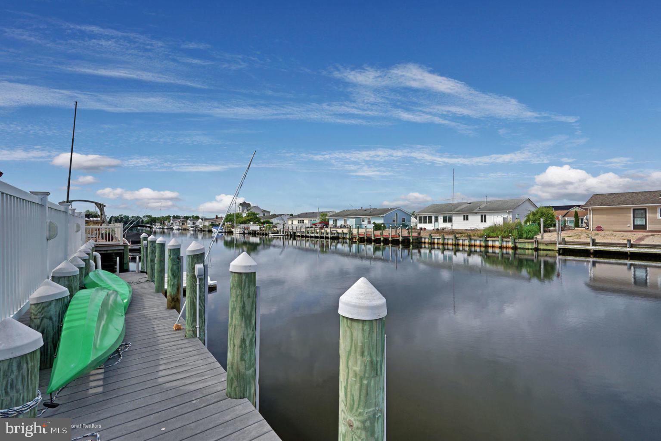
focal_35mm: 16
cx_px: 330
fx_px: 294
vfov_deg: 73.8
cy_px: 220
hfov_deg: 96.7
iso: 100
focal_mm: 16
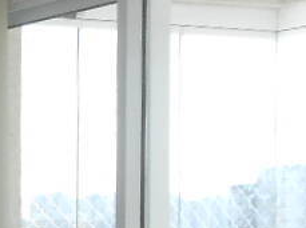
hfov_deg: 10.1
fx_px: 1606
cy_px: 341
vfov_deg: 8.0
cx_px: -307
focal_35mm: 182
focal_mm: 4.6
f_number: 3.5
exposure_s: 1/200
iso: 80
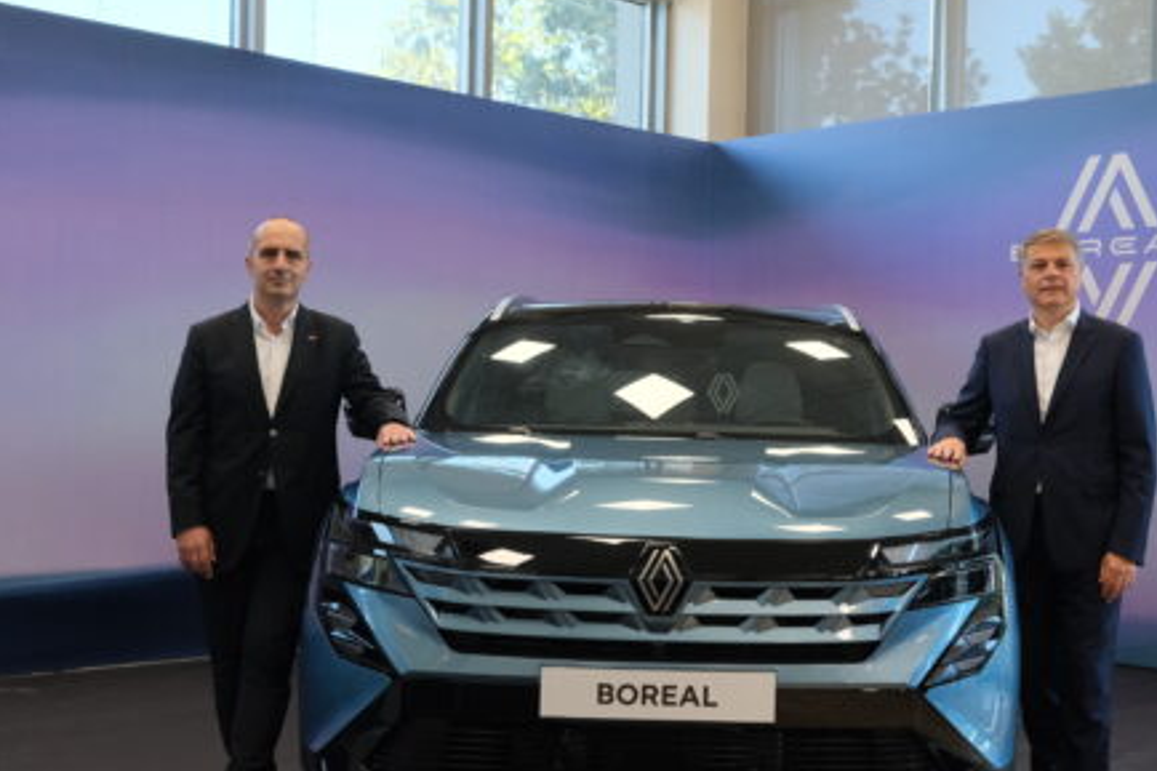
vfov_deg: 27.4
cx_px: 705
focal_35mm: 49
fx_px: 1574
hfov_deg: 40.1
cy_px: 490
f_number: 4.5
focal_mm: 21.2
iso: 2000
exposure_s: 1/125
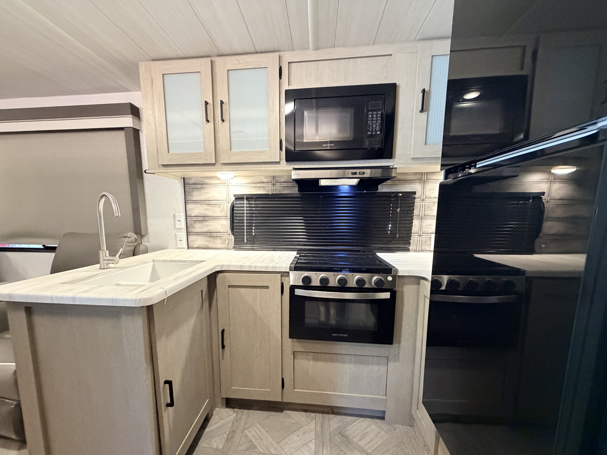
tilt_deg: -9.3
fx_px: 281
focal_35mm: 16
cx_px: 285
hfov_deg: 94.4
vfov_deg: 77.7
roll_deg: +0.2
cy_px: 258
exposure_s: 1/60
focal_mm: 2.22
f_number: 2.2
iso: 800
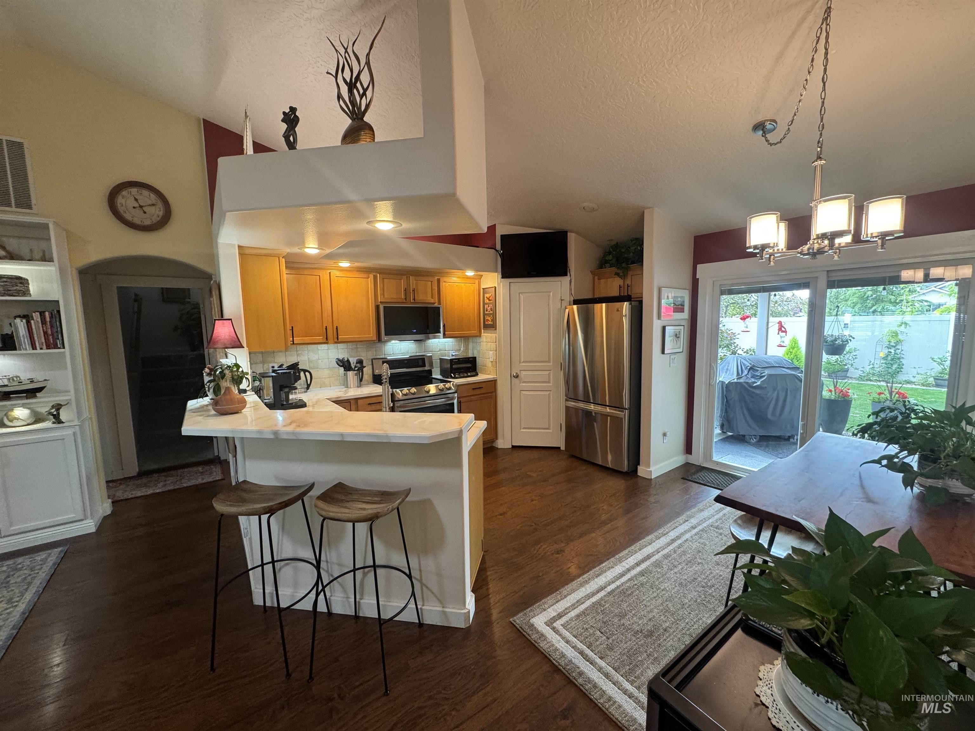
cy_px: 366
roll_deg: +0.8
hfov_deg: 102.1
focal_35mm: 14
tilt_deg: -6.2
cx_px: 488
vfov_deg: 85.7
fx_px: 394
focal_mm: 2.22
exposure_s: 1/60
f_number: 2.2
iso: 200
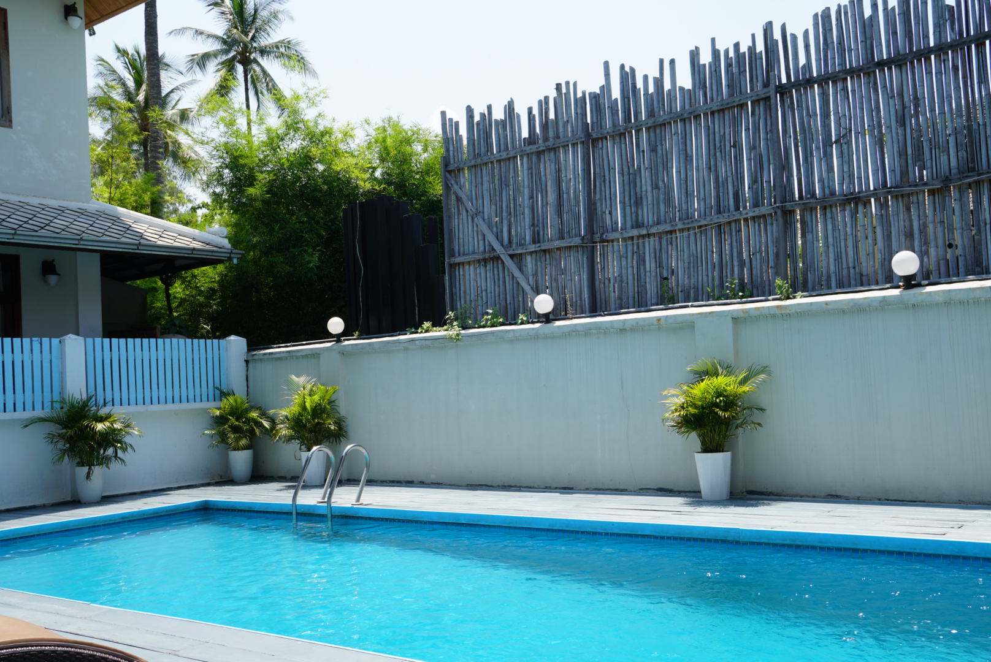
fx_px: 992
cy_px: 331
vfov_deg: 36.9
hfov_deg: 53.1
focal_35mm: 36
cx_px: 496
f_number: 9
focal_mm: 24
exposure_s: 1/100
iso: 100
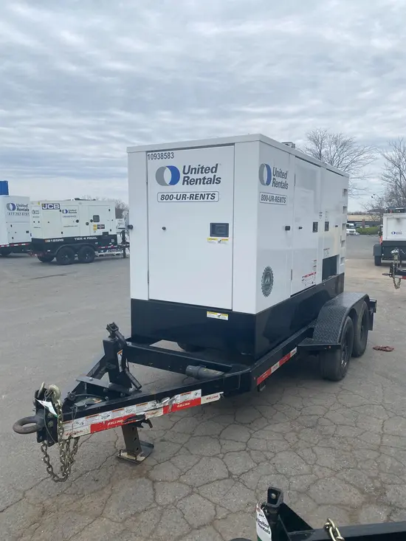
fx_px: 406
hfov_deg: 53.1
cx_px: 203
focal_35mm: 26
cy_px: 270
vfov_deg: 67.3
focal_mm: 4.25
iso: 32
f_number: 1.8
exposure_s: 1/3401
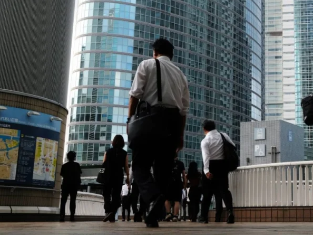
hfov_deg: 28.0
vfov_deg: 21.3
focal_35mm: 68
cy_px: 45
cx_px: 248
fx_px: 615
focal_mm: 23
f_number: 14
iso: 800
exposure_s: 1/120
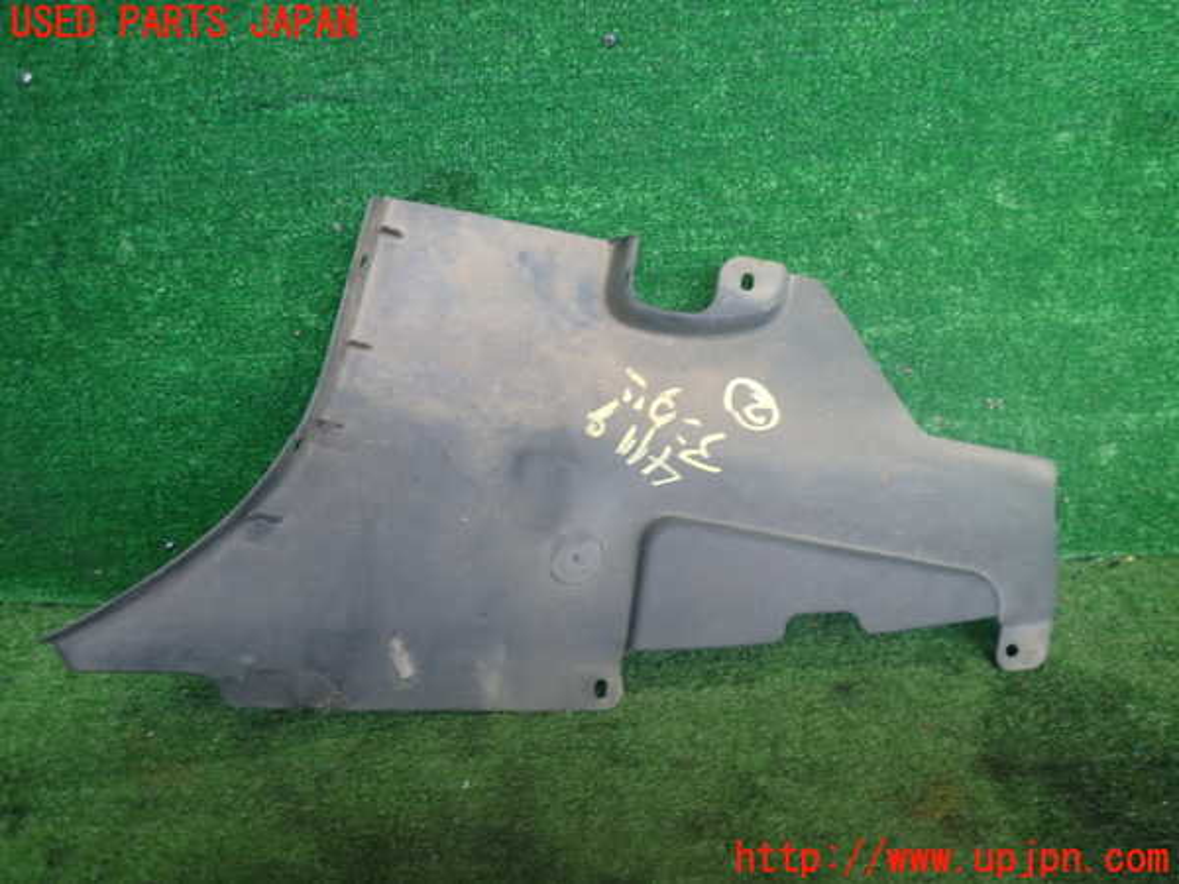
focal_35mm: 30
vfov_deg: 46.8
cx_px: 590
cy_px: 442
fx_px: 1022
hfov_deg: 60.0
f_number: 2.3
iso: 200
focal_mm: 5.4
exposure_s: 1/50
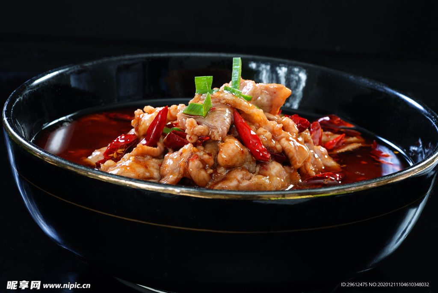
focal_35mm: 90
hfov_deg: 22.6
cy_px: 146
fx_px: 1096
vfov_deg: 15.2
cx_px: 219
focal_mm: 60
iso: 100
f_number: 11
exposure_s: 1/125
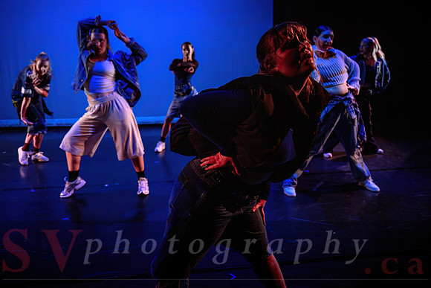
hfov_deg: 65.4
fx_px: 333
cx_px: 181
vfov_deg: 46.5
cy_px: 121
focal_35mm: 28
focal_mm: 24
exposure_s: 1/300
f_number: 2.8
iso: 1600
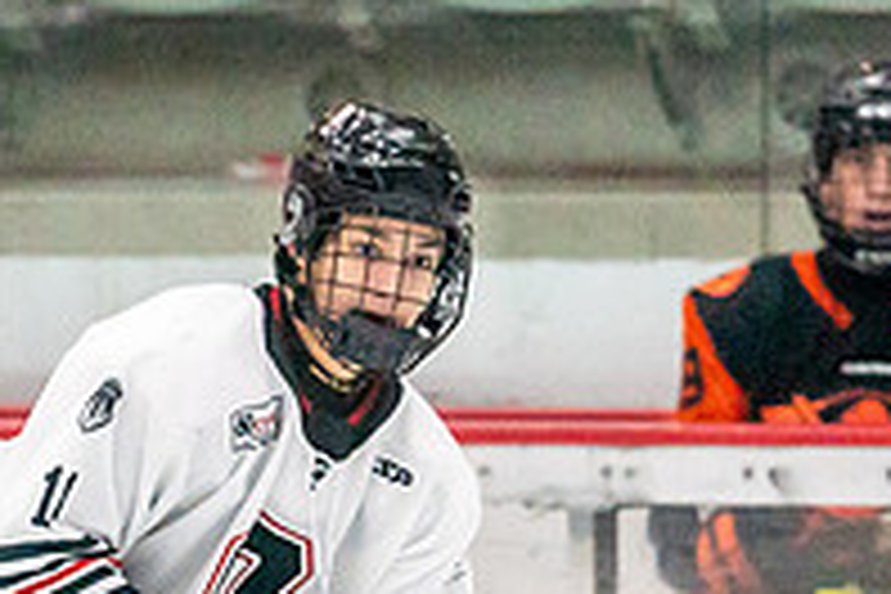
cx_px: 212
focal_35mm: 992
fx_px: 24550
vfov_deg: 1.4
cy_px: 1033
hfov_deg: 2.1
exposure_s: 1/1250
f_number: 2.8
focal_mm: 200
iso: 3200
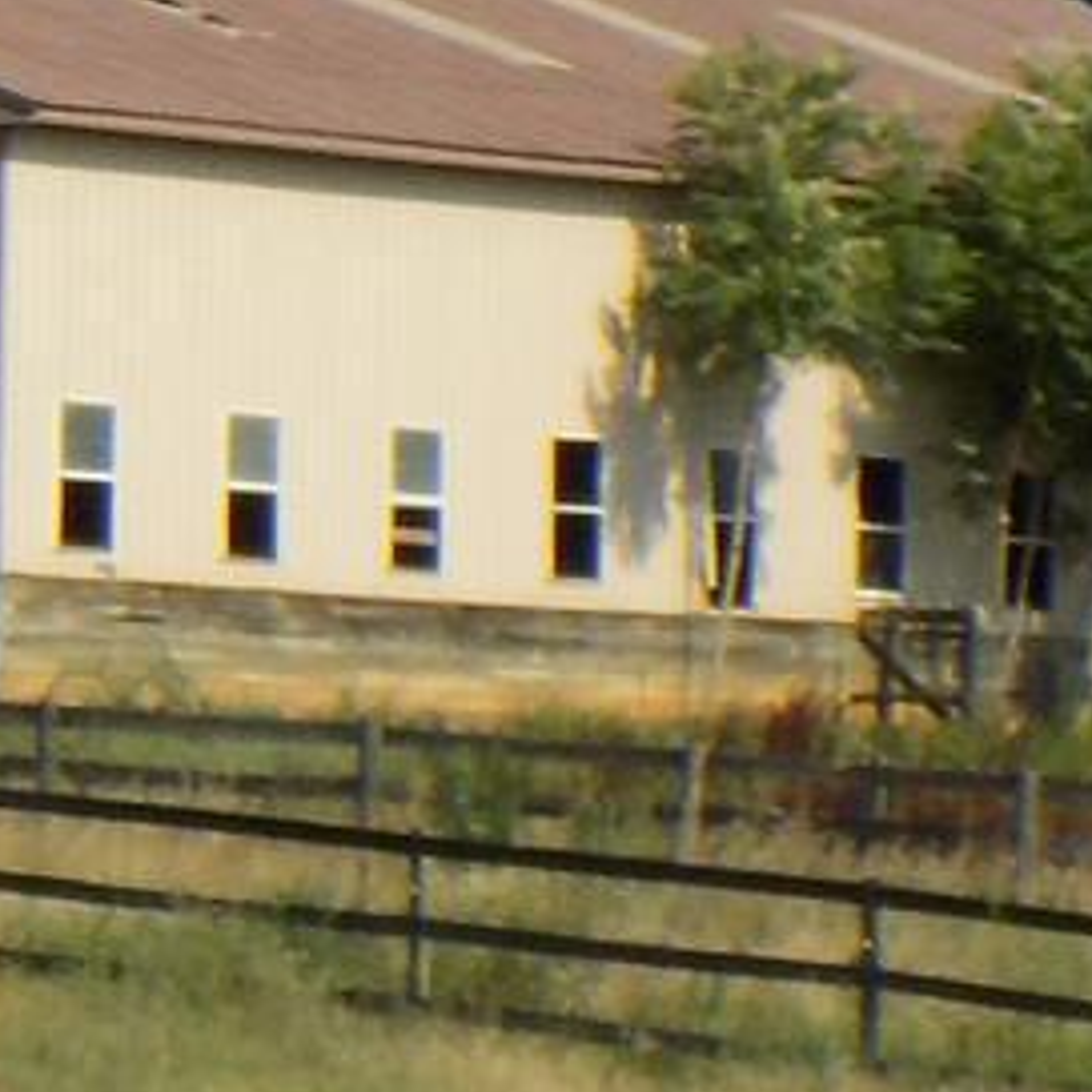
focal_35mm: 466
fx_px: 16632
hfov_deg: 3.7
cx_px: -2037
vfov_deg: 3.8
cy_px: 96
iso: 80
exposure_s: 1/640
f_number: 4.2
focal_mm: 12.5
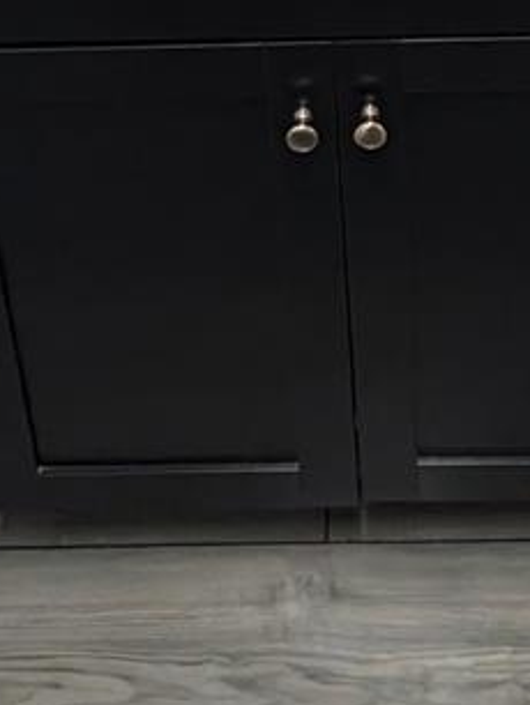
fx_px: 958
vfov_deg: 21.1
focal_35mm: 47
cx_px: 338
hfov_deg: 30.8
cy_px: -627
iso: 288
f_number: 1.7
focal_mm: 2.02
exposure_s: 1/120
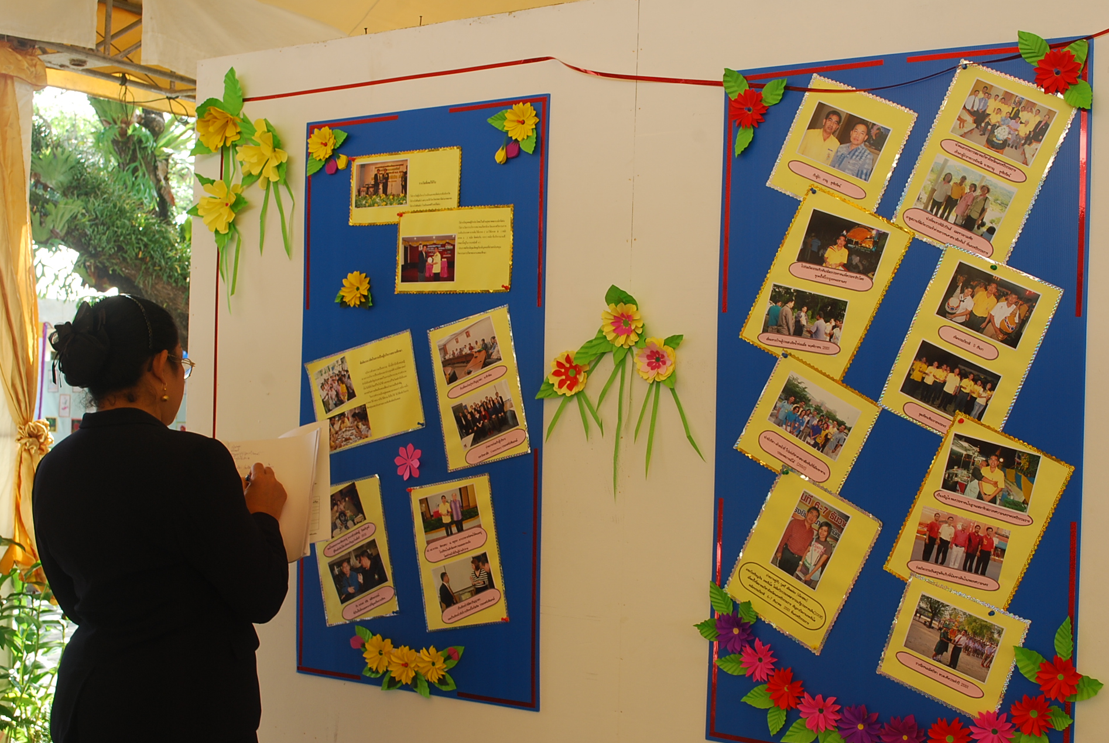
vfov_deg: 29.3
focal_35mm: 46
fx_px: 1419
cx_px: 566
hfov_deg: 42.7
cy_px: 377
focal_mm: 30
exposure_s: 1/30
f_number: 9
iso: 200
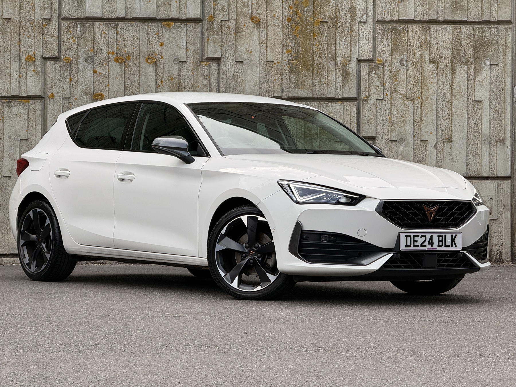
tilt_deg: +2.5
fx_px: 1789
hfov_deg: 16.4
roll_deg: +0.1
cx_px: 258
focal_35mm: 120
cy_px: 194
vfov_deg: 12.3
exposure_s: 1/431
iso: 50
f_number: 2.8
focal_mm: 15.66
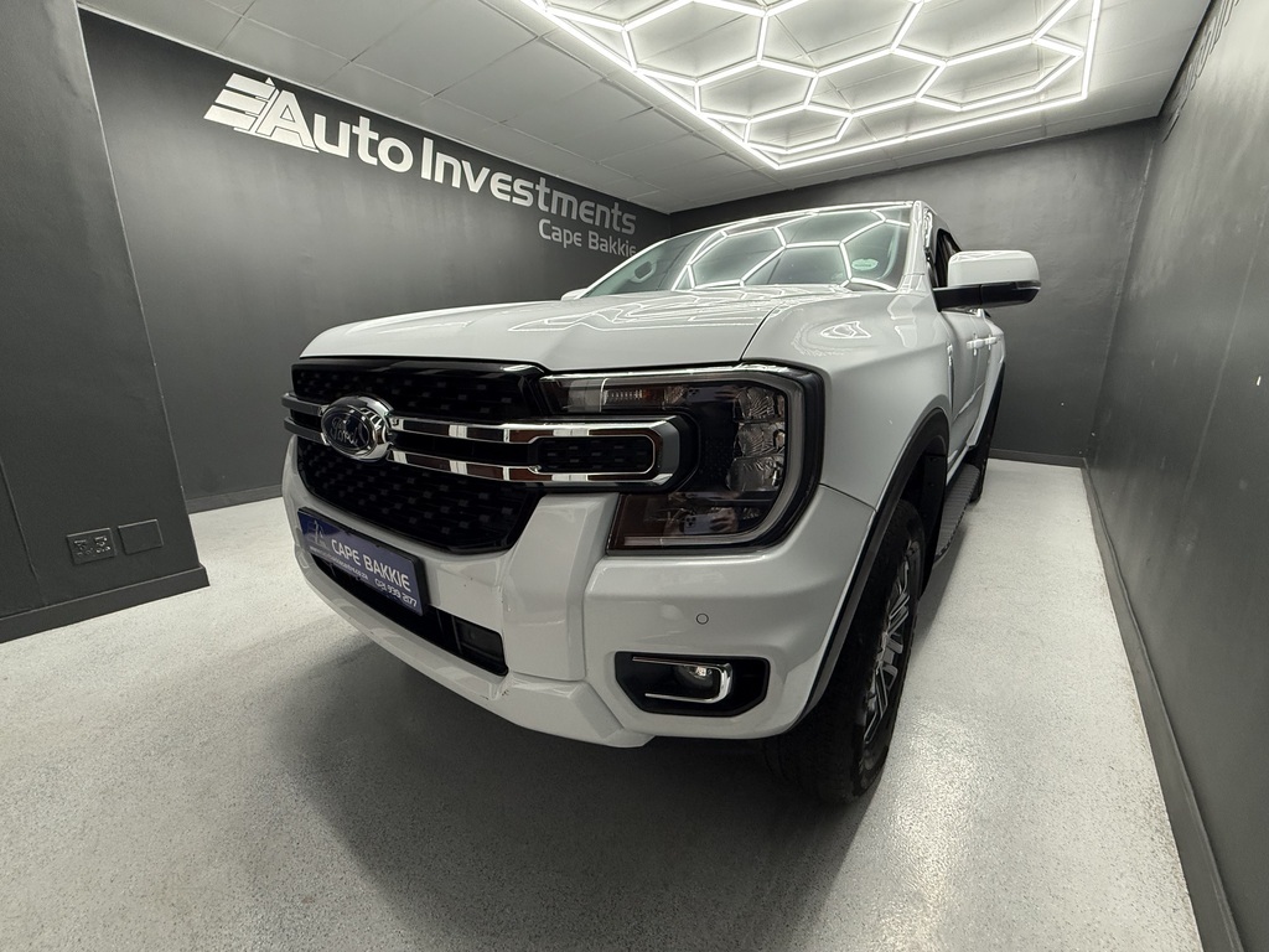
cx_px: 634
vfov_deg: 85.7
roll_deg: -0.9
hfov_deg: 102.1
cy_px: 476
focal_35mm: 14
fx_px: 513
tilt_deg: -14.0
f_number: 2.2
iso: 320
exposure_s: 1/100
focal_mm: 2.22
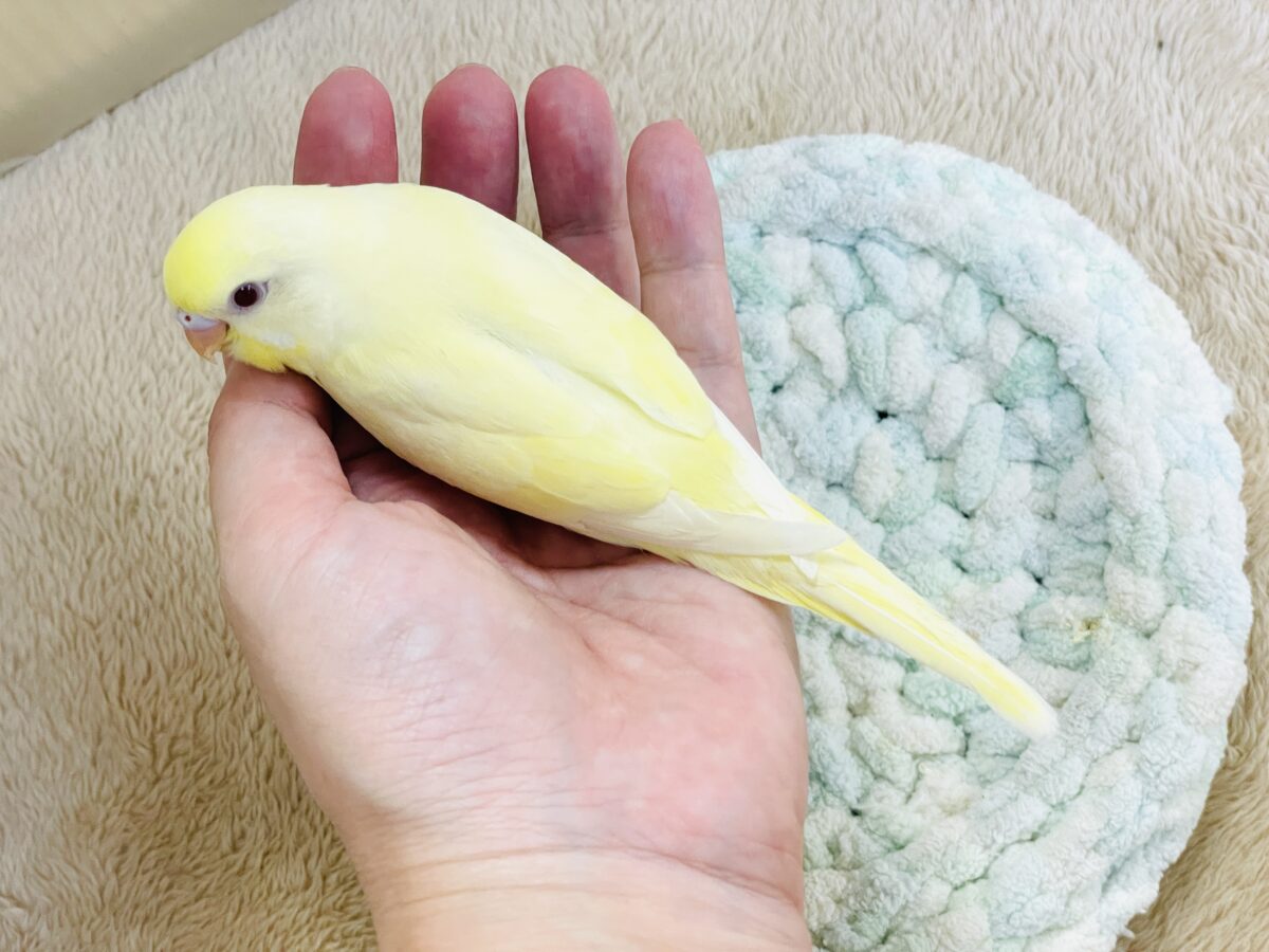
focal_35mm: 52
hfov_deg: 36.8
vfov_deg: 28.0
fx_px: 1906
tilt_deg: -68.4
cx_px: 634
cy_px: 476
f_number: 2
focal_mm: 6
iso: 125
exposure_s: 1/99
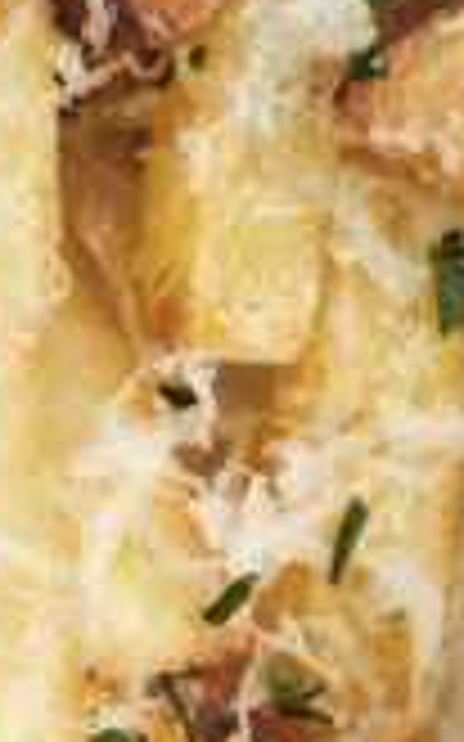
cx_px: -182
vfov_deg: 3.7
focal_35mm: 562
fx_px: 11381
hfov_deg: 2.3
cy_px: 81
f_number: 9
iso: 200
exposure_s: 1/100
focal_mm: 59.6
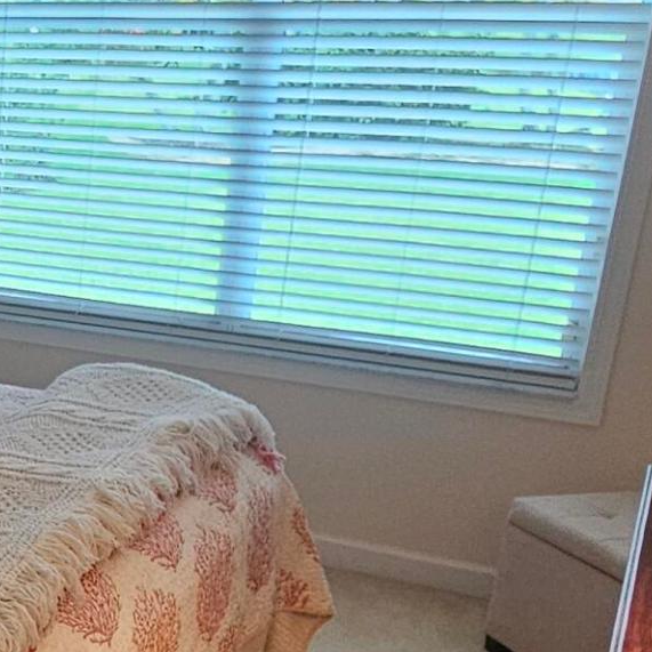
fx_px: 1236
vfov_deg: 29.2
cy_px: 461
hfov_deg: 25.3
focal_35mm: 58
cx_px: -208
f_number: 2.2
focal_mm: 2.2
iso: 320
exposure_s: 1/60
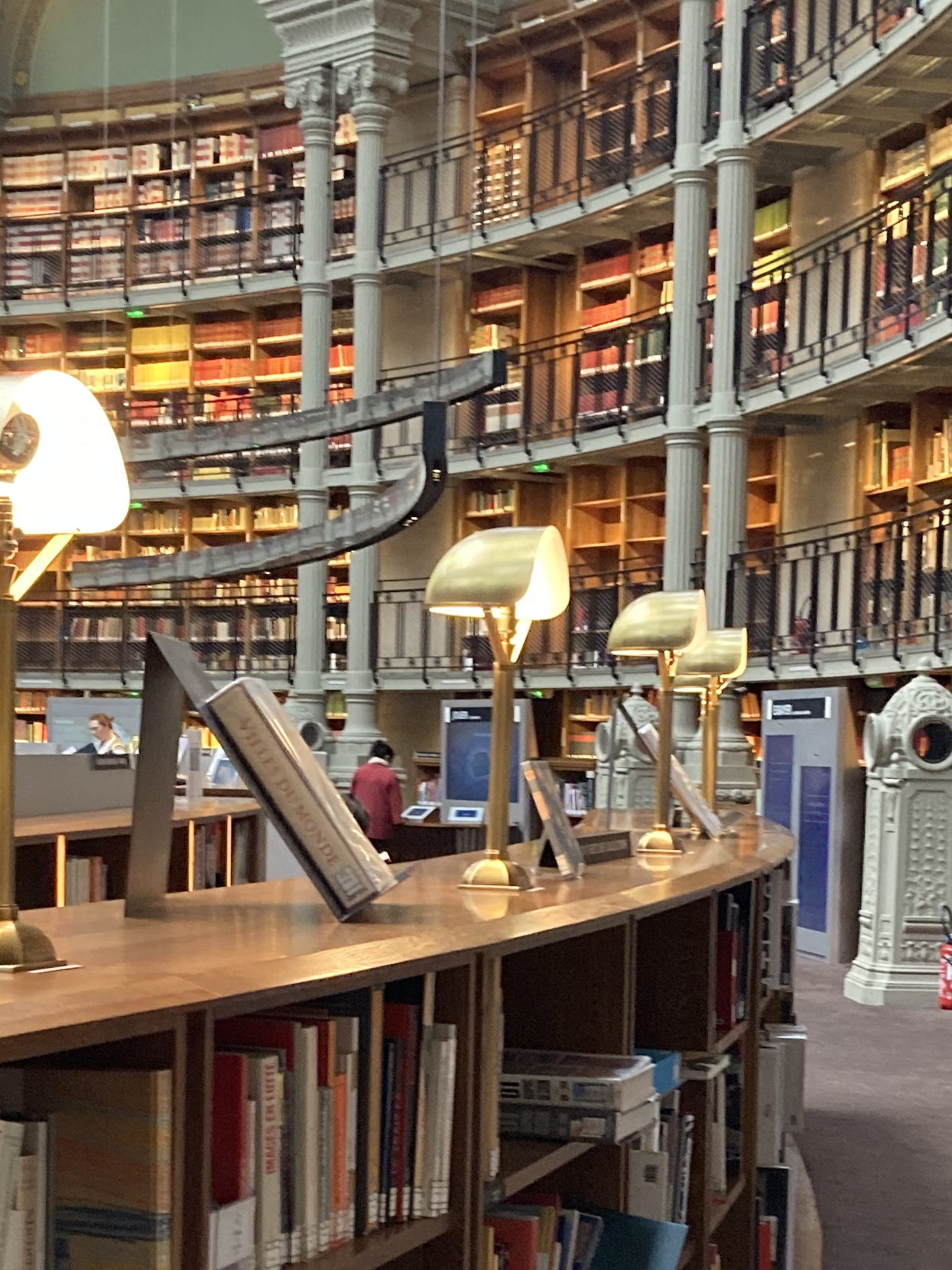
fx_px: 2493
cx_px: 482
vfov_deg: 28.3
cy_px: 861
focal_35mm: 68
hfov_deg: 21.6
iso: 250
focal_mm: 3.99
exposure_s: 1/49
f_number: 1.8
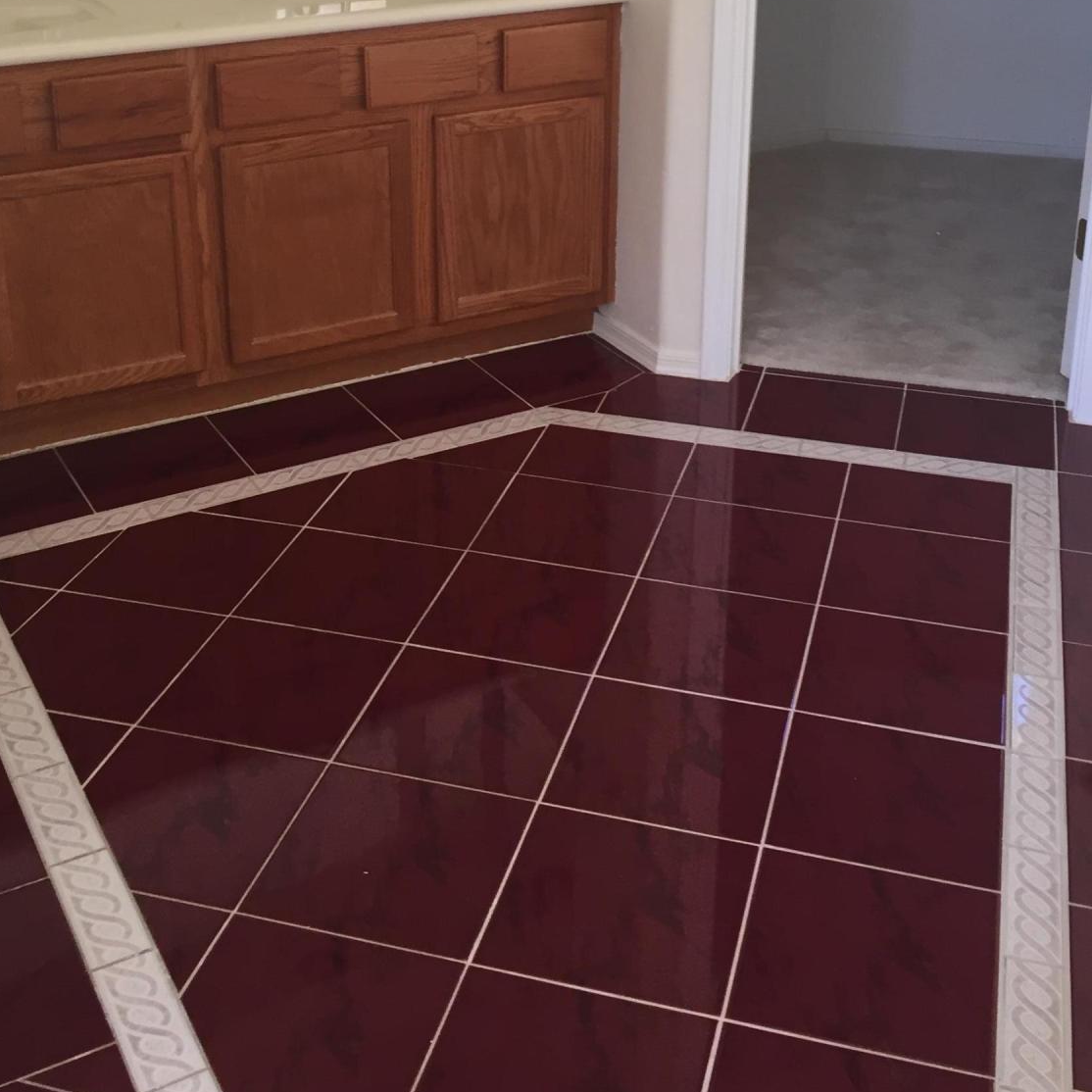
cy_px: 197
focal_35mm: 46
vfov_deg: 35.4
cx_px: 542
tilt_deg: -17.4
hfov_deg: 36.8
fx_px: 1642
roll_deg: -0.9
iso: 32
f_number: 2.2
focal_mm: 4.15
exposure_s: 1/40
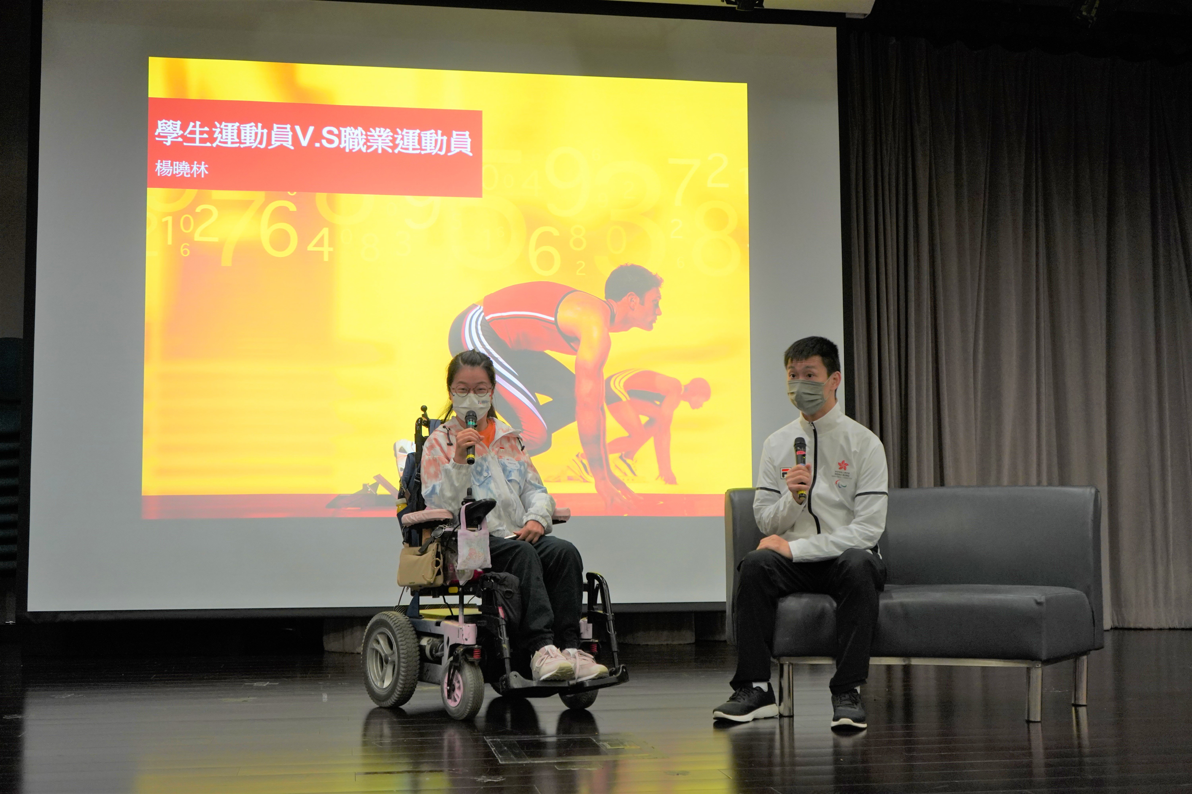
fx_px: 1424
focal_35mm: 43
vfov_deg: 31.2
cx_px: 596
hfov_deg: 45.4
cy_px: 397
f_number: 4.5
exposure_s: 1/160
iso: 2000
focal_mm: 43
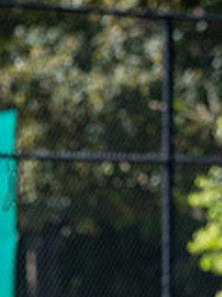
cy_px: 387
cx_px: 45
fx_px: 3511
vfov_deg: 4.8
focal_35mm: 410
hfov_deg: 3.6
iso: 200
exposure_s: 1/800
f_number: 4.5
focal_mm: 103
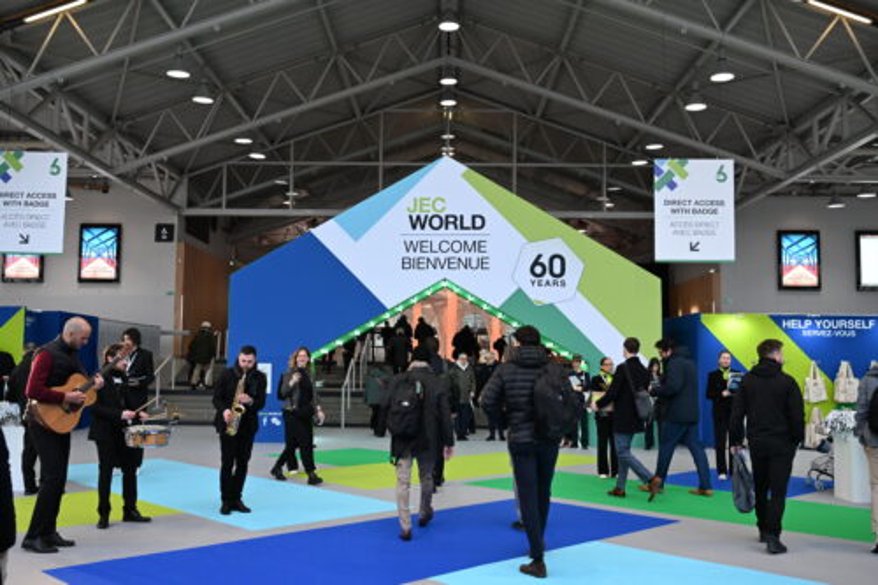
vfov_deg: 37.8
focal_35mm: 35
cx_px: 439
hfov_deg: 54.5
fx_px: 853
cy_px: 292
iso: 2000
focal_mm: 35
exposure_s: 1/320
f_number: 5.6
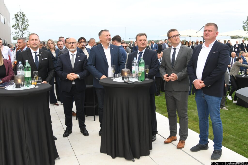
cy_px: 82
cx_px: 124
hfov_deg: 53.1
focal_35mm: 36
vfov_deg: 36.9
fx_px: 248
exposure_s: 1/1000
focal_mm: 24
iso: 800
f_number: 4
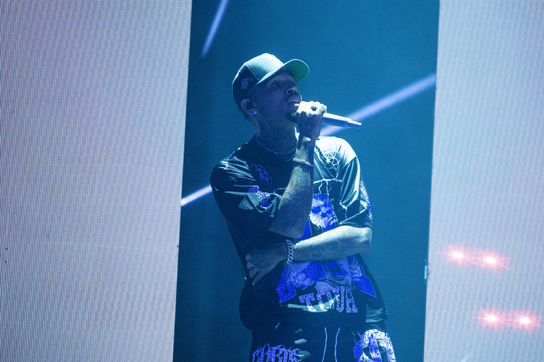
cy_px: 181
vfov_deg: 4.6
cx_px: 272
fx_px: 4532
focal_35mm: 300
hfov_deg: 6.9
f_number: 2.8
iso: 1250
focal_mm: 200
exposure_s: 1/500
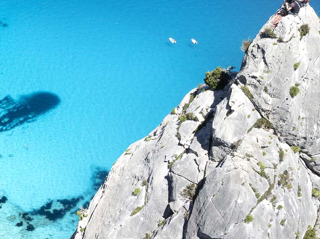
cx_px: -4
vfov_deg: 25.9
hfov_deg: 31.6
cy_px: 74
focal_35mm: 56
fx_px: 517
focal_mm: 12.29
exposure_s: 1/640
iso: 100
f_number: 5
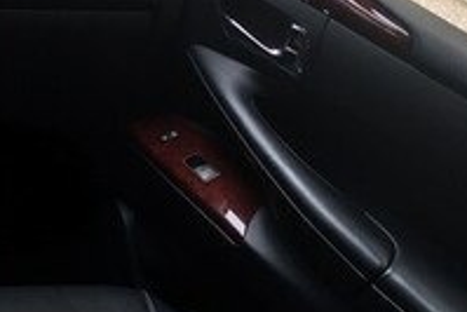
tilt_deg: -19.1
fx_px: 1298
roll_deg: -12.1
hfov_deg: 17.9
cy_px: -39
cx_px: -263
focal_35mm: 100
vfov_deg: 13.4
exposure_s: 1/50
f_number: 2.2
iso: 32
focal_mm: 4.15
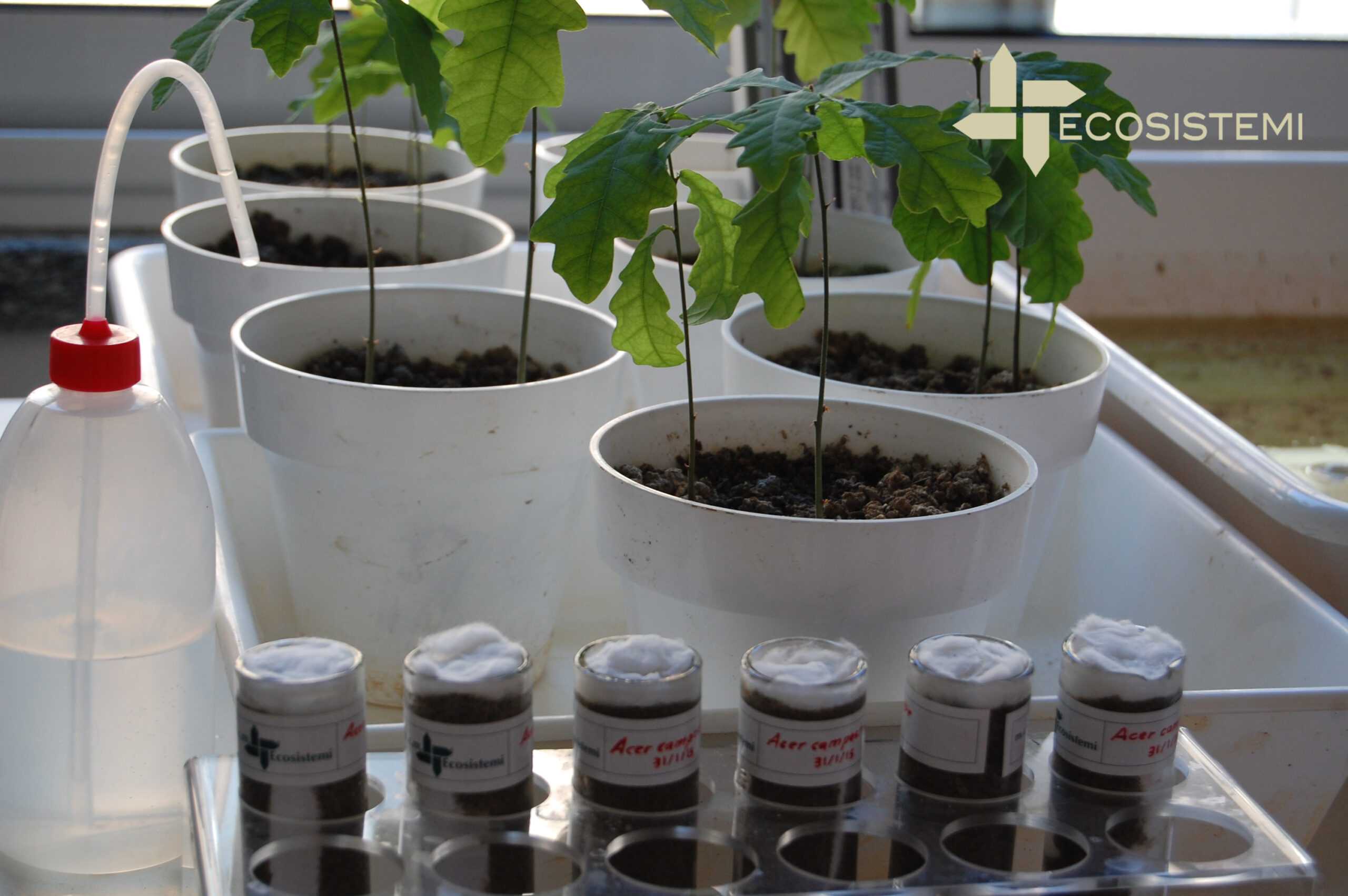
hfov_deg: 24.6
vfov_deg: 16.5
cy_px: 448
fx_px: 3086
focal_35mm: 82
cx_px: 674
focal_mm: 55
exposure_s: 1/60
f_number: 6.3
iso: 400
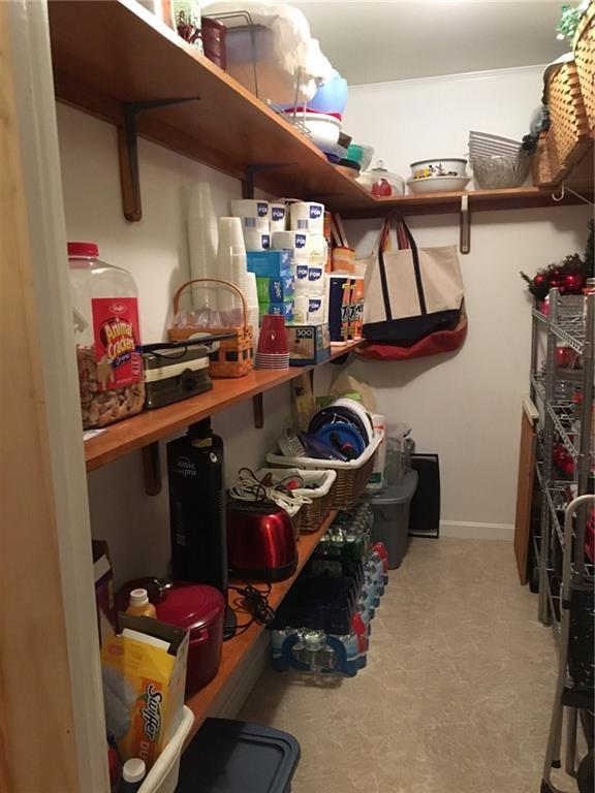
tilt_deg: -8.6
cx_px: 298
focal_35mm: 29
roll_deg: +1.6
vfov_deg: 61.7
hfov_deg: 48.2
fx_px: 665
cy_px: 396
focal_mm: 4.15
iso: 250
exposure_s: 1/15
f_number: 2.2
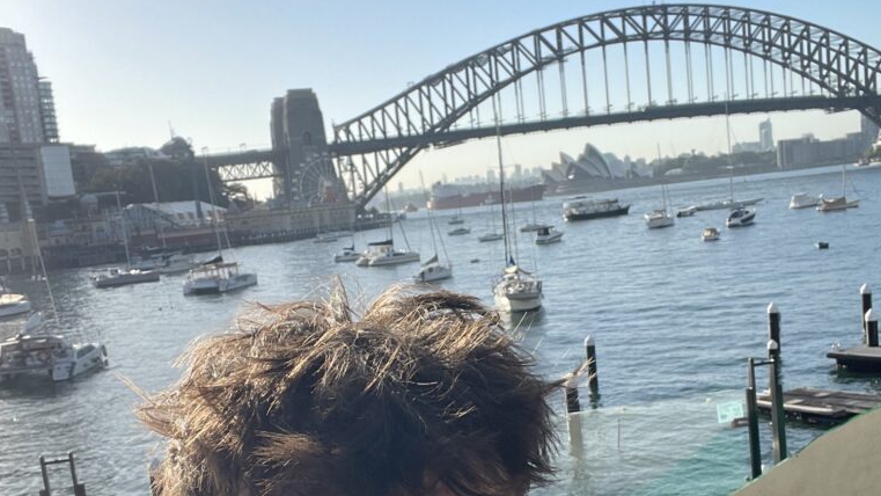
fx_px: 1028
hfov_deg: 46.4
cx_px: 439
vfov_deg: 26.9
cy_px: 349
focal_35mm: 44
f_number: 2.2
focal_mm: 2.71
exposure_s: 1/675
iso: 25
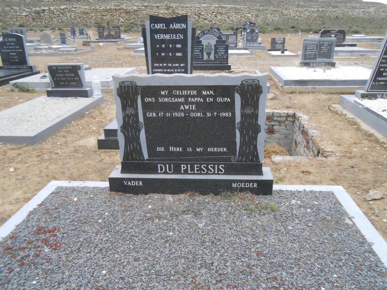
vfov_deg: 46.8
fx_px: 335
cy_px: 145
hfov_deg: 60.0
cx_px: 194
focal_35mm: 30
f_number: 3.8
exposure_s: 1/125
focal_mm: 5.3
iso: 400
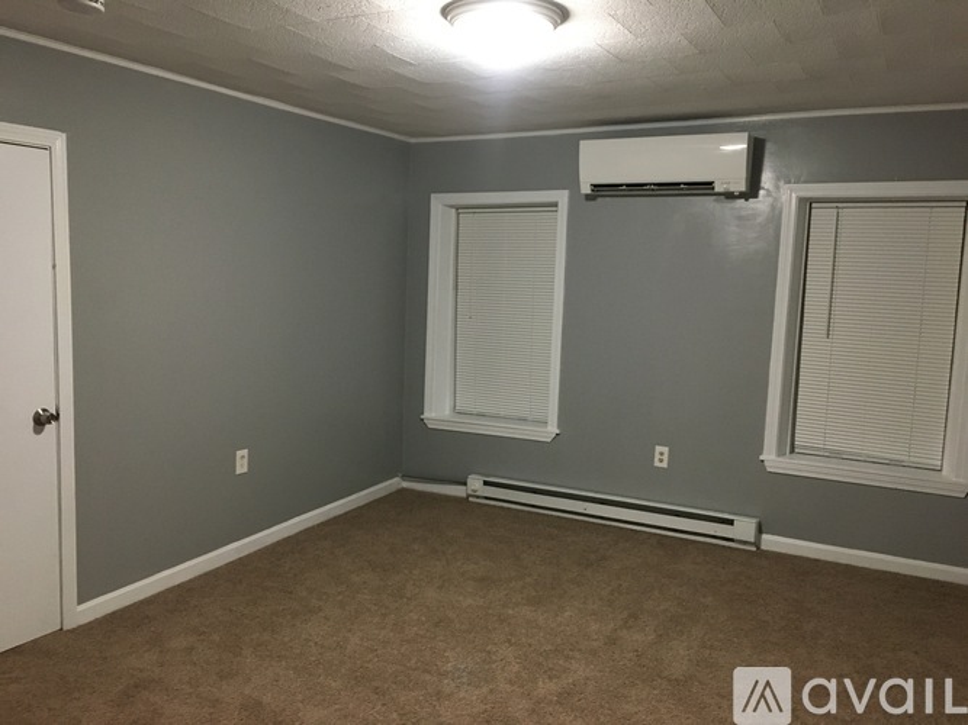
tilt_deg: -4.9
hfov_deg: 61.7
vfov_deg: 48.2
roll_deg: -2.3
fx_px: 811
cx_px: 484
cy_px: 362
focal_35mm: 29
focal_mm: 4.15
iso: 200
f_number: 2.2
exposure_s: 1/15
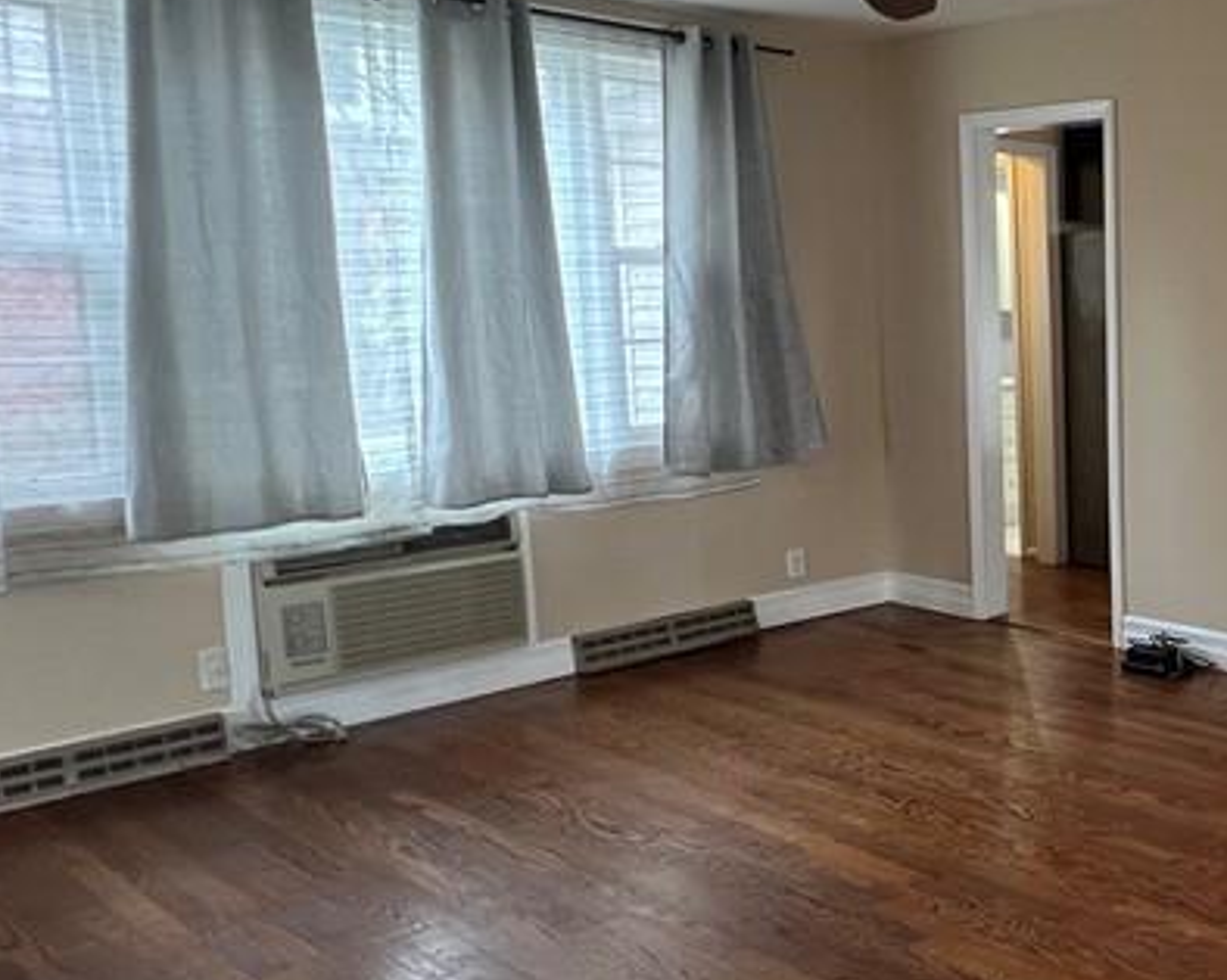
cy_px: 398
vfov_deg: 44.3
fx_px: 1198
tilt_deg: -5.1
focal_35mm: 33
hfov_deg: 39.7
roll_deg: +1.2
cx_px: 1457
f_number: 1.8
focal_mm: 1.57
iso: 200
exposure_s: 1/60
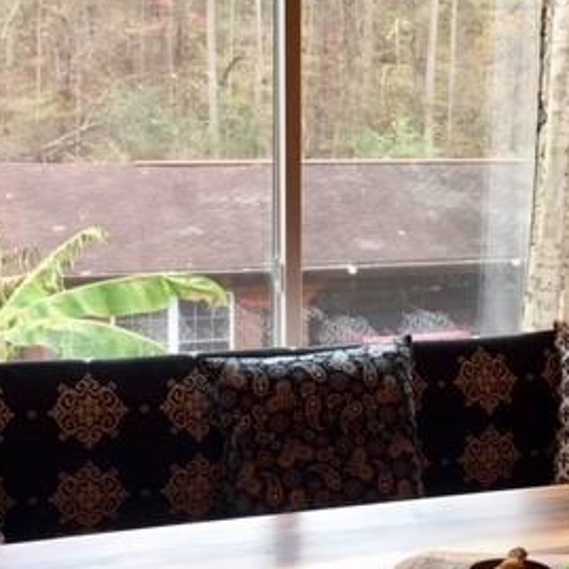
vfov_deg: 28.2
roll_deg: -1.3
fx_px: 1134
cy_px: 275
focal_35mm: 61
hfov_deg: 28.0
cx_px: 362
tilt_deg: -7.0
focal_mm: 4.15
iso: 32
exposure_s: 1/60
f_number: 2.2
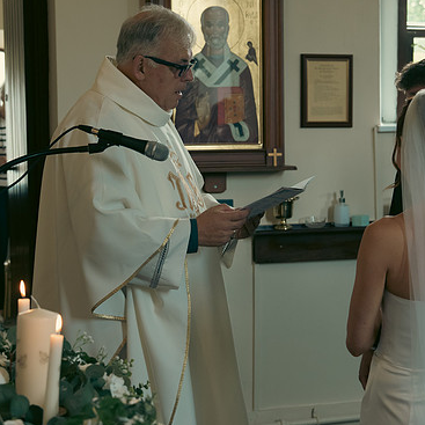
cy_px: 219
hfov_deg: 21.0
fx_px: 1139
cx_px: 292
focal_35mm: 82
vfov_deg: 21.1
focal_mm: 41
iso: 1000
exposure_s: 1/200
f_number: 3.5
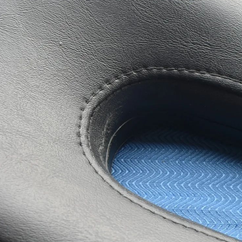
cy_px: 160
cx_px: 121
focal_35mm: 88
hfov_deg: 19.7
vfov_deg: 19.7
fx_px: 696
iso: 360
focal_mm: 20
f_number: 5.6
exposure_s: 1/125
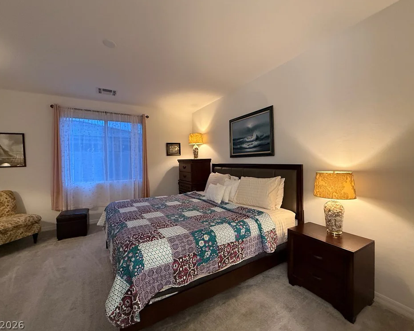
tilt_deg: -0.1
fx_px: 184
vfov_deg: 84.0
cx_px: 203
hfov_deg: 96.8
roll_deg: +0.5
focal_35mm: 15
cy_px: 162
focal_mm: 2.22
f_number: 2.2
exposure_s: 1/60
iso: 500
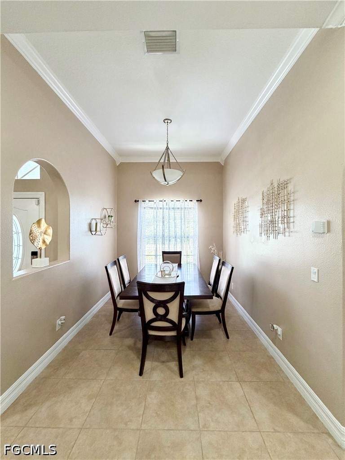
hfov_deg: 85.7
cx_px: 172
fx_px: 186
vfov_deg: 102.1
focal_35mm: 14
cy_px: 230
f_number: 2.2
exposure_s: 1/60
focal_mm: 2.22
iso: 200
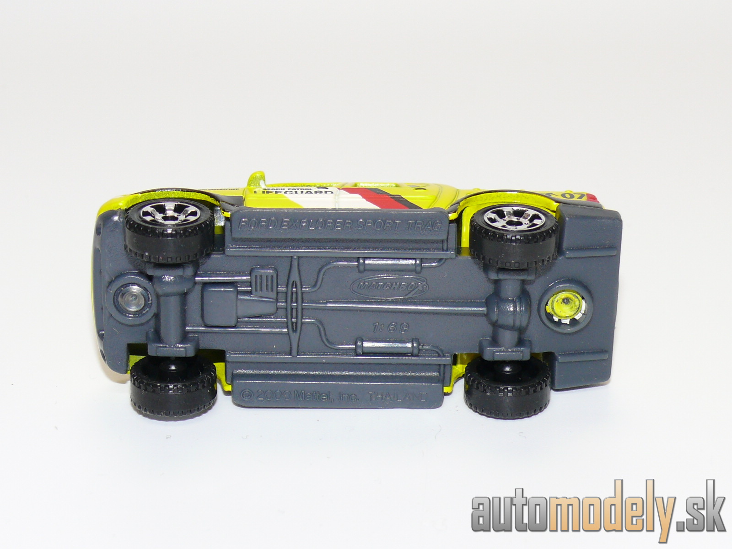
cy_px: 274
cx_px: 366
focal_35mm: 97
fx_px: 2051
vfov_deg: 15.2
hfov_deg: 20.2
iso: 100
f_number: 4
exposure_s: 1/30
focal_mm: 13
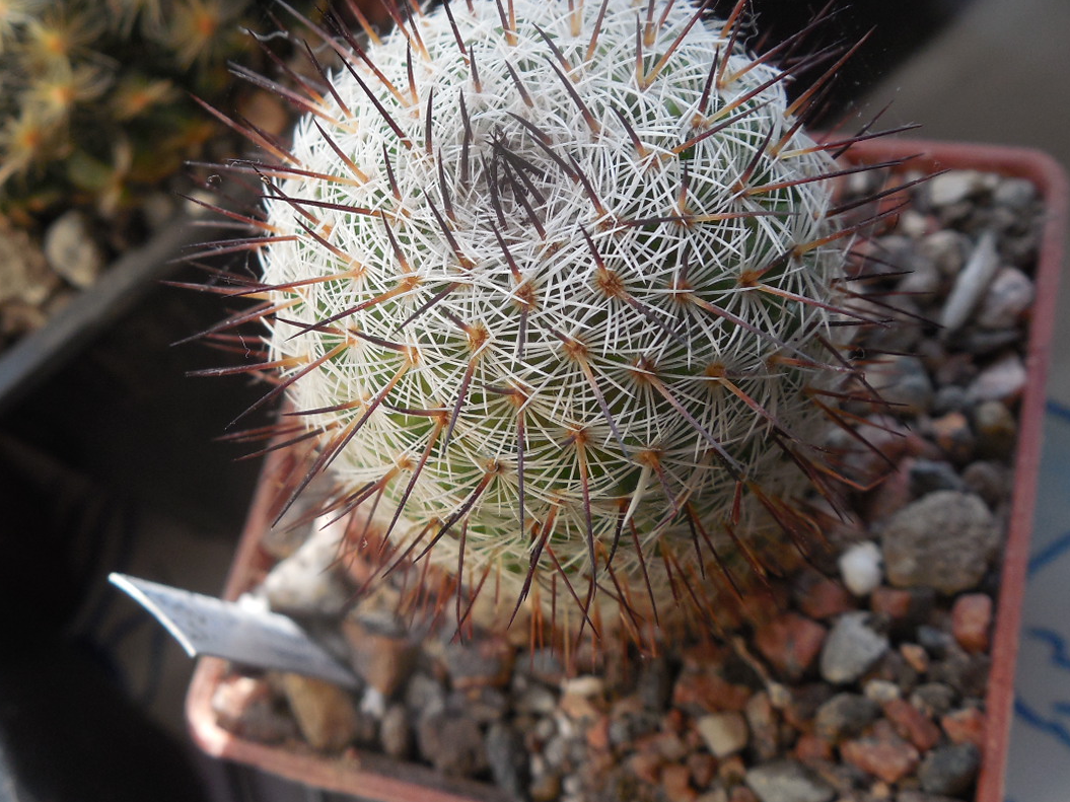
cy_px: 266
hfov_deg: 40.1
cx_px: 393
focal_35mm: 47
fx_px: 1453
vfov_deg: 30.6
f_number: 3.6
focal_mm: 5.6
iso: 125
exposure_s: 1/80
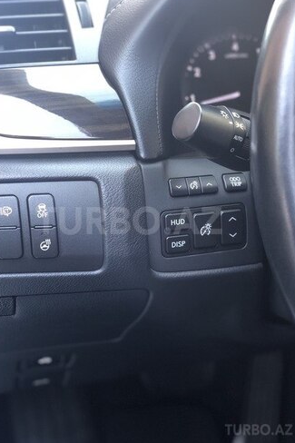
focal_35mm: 55
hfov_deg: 24.6
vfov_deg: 36.3
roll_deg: +1.3
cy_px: 221
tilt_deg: -18.9
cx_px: 129
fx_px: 676
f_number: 2.4
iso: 80
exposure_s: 1/60
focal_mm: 6
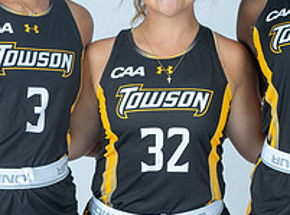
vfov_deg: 8.4
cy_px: 131
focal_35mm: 175
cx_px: 250
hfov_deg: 11.3
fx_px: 1460
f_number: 9
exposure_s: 1/160
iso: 160
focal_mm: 50
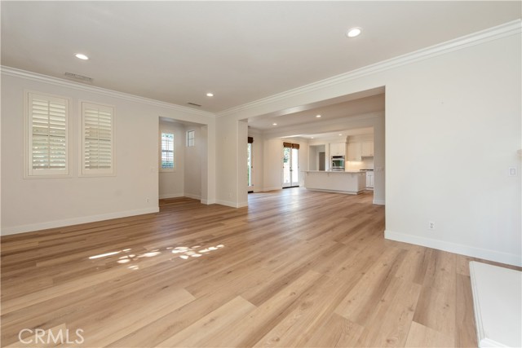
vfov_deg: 81.2
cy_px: 174
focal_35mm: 14
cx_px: 261
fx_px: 203
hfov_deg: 104.2
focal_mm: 14
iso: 640
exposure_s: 1/125
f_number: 5.6
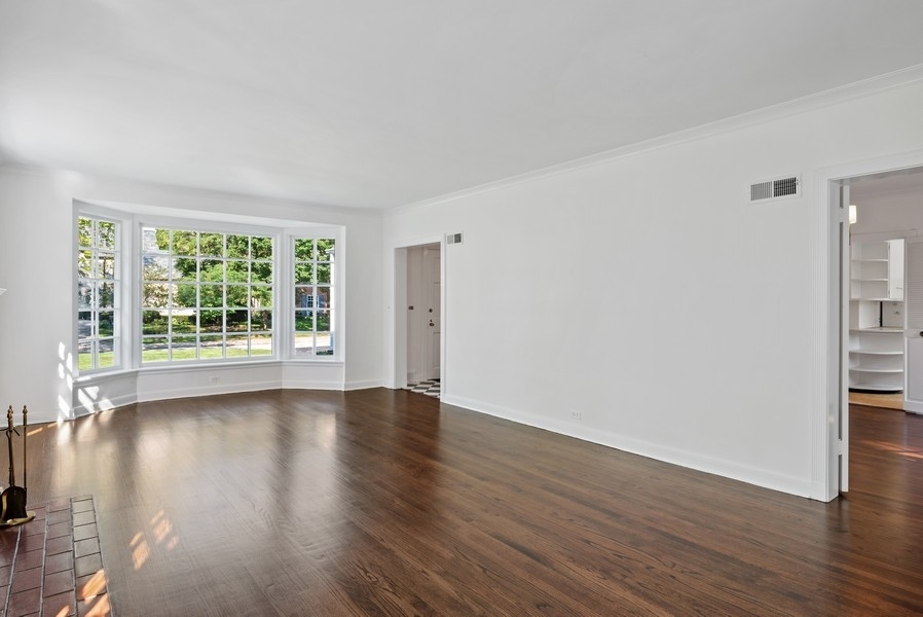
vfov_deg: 63.3
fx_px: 500
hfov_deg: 85.4
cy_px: 308
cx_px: 462
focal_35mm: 20
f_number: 8
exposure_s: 1/13
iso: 400
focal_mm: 19.5
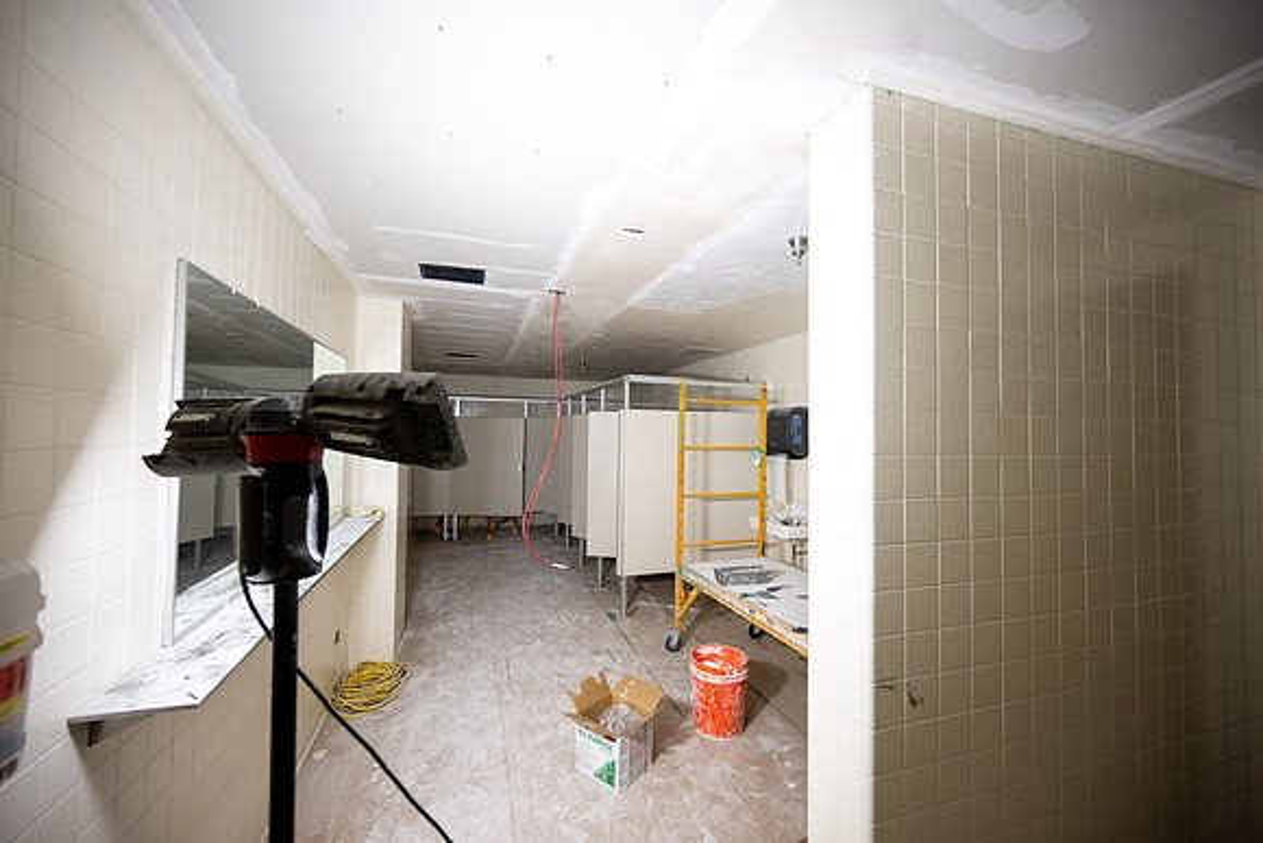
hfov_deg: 103.2
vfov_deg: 80.2
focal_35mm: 14
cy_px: 422
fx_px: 500
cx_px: 632
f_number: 4
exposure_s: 1/160
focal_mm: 14
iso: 800
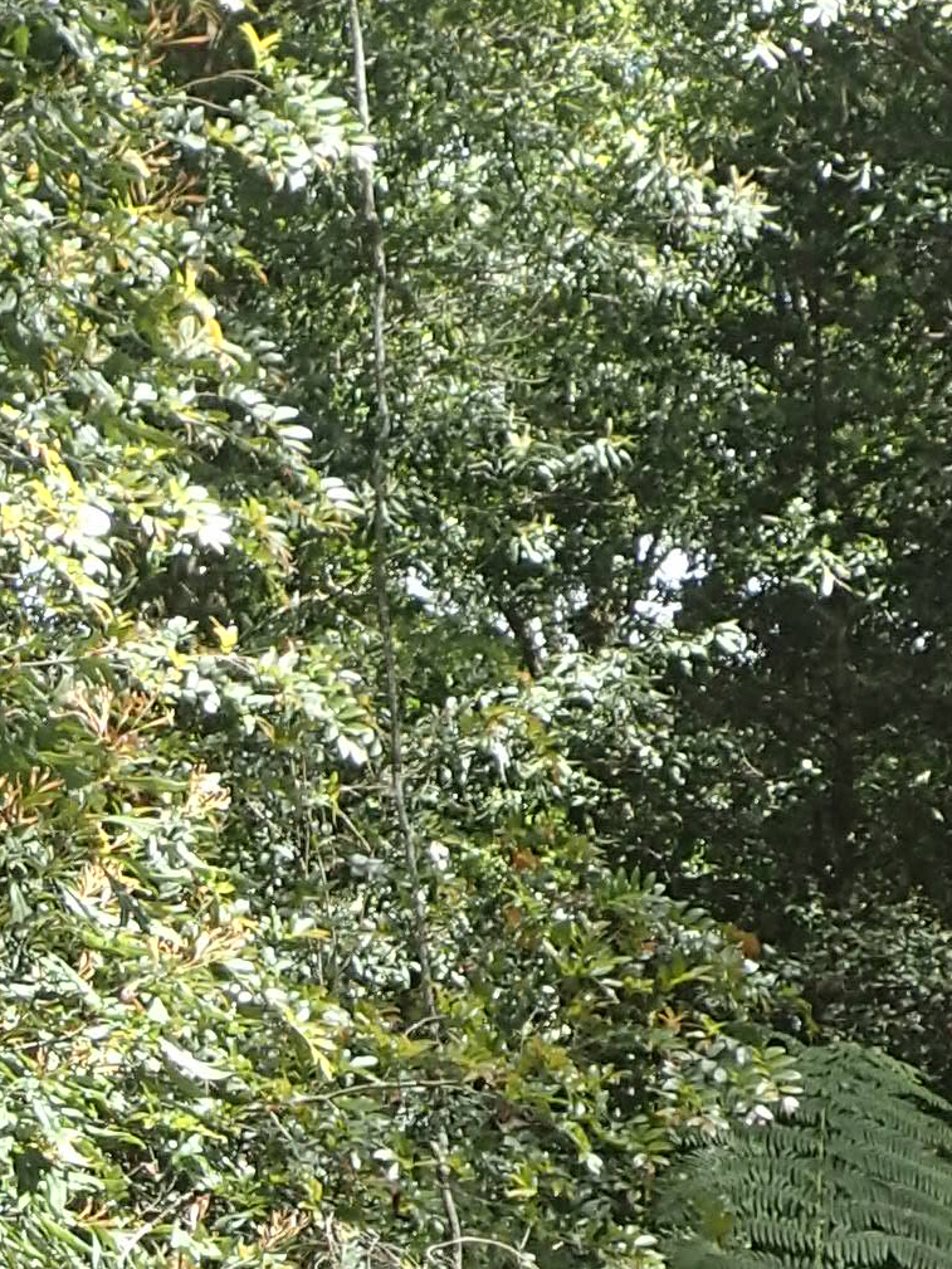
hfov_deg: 10.5
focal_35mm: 137
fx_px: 5023
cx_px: -465
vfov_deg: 14.1
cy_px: 1401
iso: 100
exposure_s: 1/125
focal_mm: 5.5
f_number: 3.2
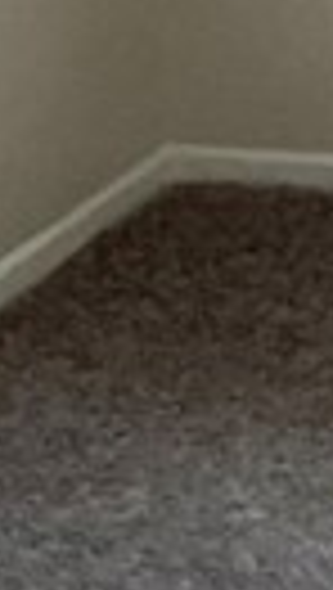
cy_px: -653
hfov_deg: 4.4
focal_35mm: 247
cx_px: 1476
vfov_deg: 8.2
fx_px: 3865
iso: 64
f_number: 1.8
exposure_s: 1/120
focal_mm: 3
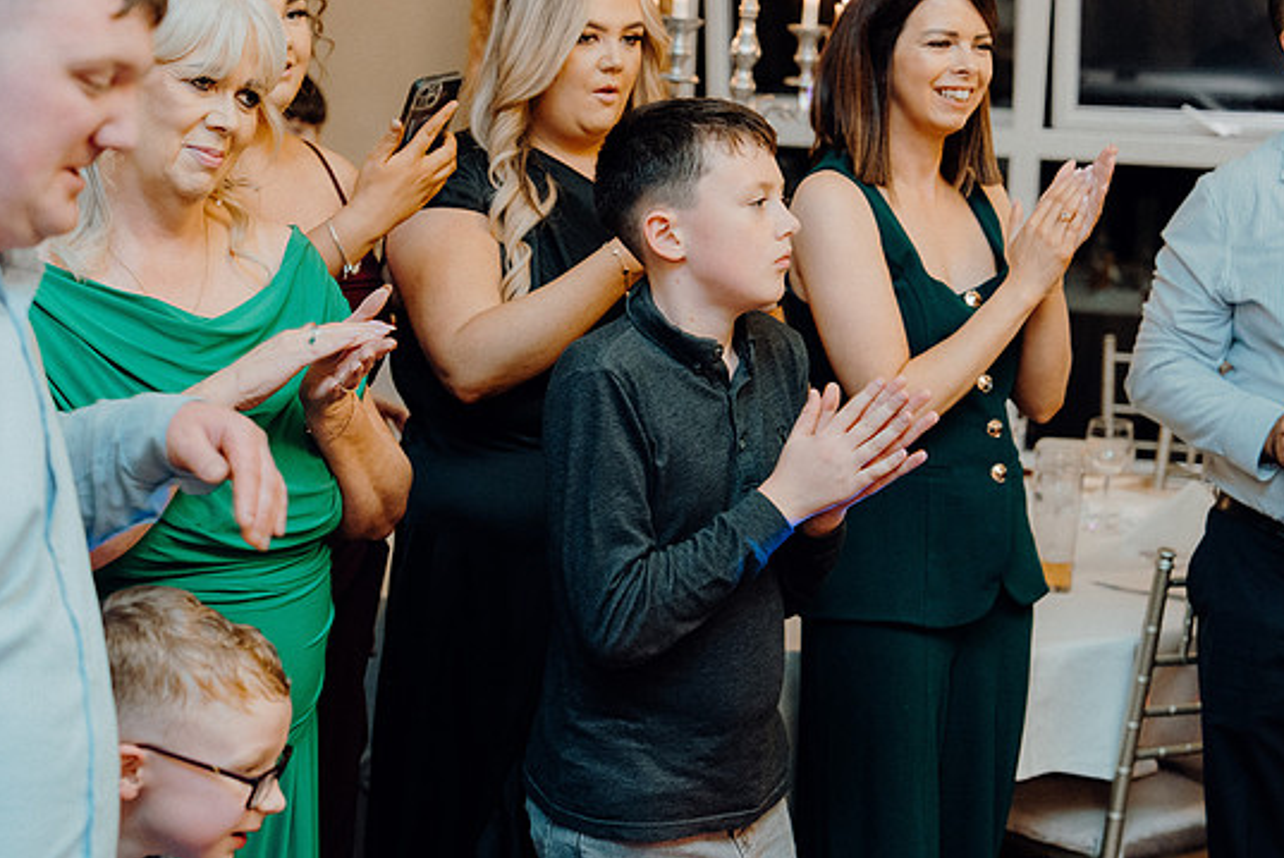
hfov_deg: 29.6
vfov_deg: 20.1
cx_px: 646
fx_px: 2427
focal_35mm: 68
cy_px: 441
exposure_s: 1/160
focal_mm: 63
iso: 3200
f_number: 3.5
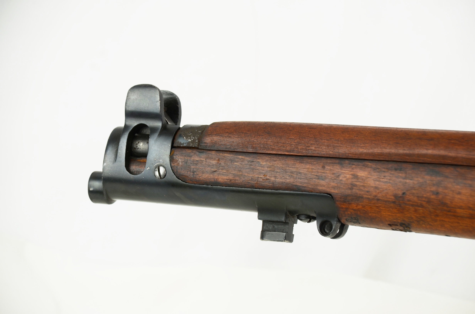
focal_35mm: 202
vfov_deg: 6.8
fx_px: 2666
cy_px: 157
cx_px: 238
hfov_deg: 10.2
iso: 100
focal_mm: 135
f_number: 5.6
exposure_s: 1/30
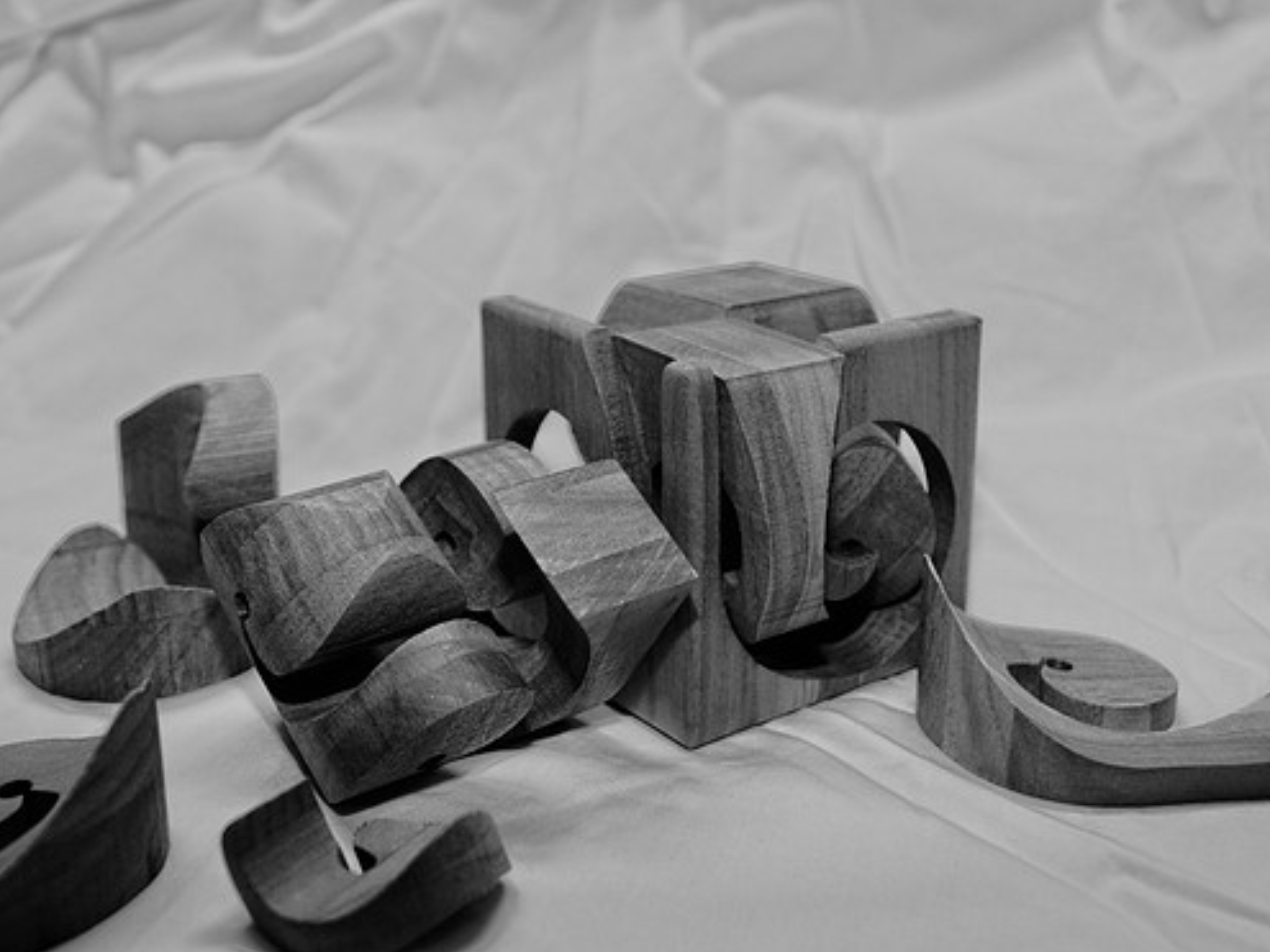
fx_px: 1614
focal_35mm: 44
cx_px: 695
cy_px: 475
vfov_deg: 32.9
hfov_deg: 42.9
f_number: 4.5
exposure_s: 1/60
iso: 160
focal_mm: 26
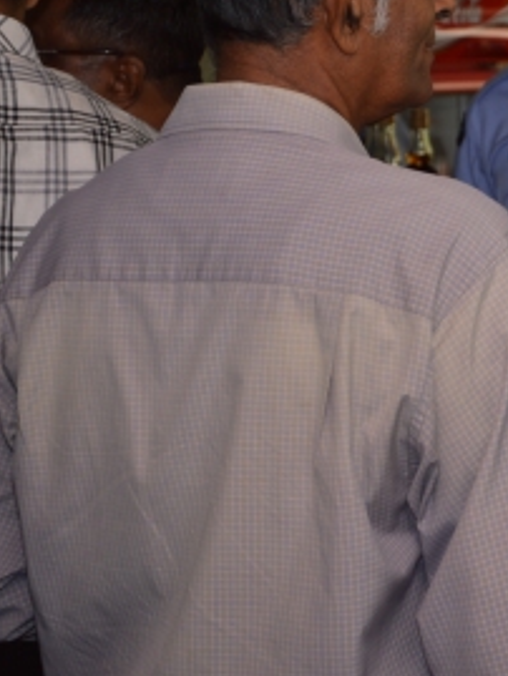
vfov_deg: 10.6
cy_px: 256
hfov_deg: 7.9
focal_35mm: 186
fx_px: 3637
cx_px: 707
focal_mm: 58
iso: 200
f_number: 5
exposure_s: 1/125
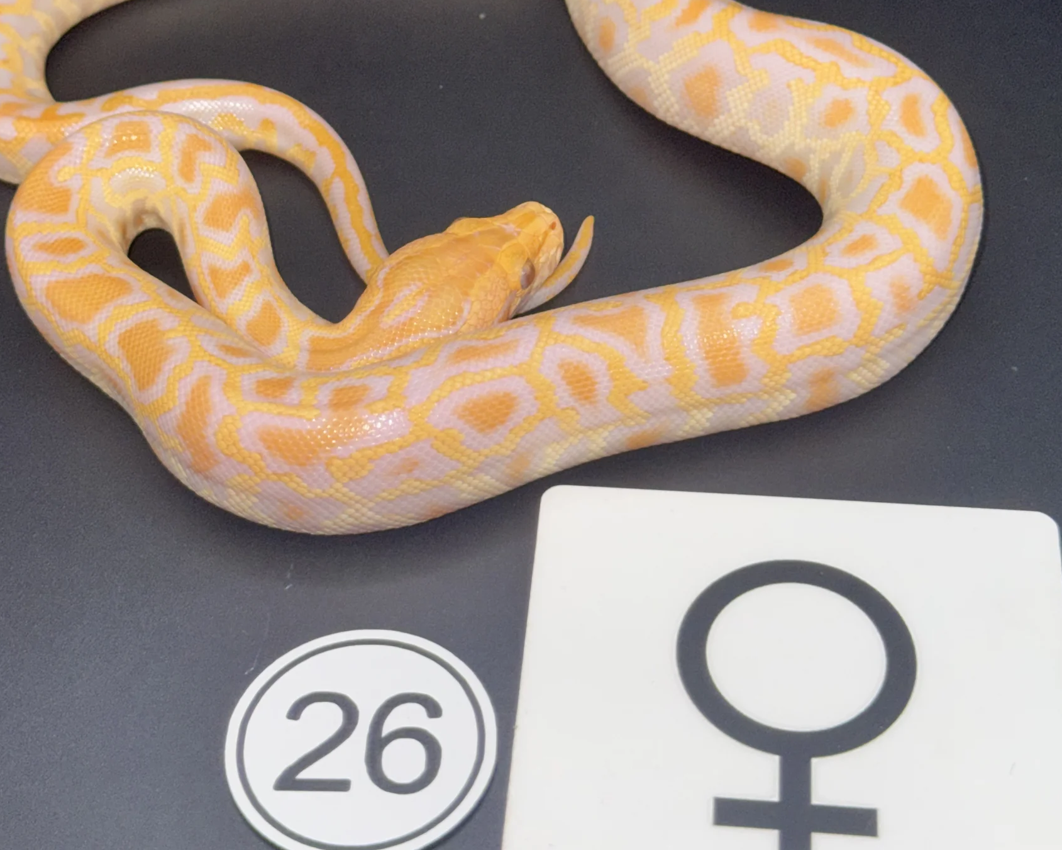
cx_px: 522
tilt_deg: -45.2
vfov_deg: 21.4
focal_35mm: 71
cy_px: 216
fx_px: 2231
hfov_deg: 26.8
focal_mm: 6.76
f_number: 1.78
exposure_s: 1/209
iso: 50
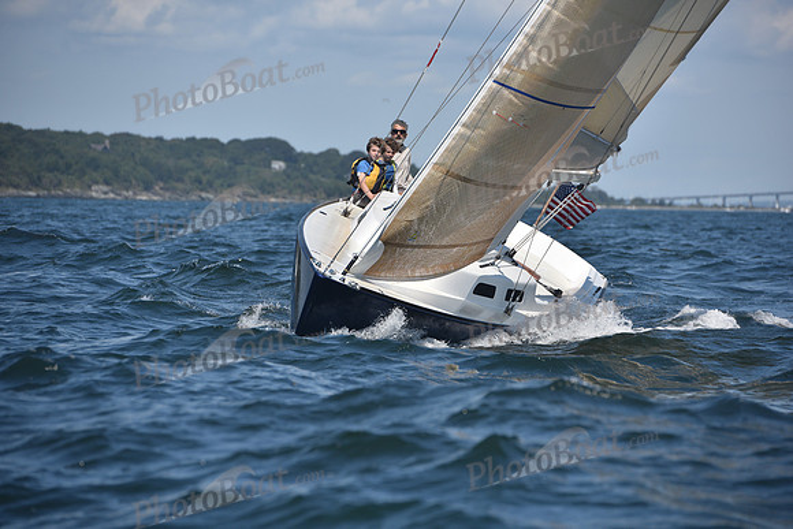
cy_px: 264
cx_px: 396
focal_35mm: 195
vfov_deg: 7.0
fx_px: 4296
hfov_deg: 10.5
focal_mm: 195
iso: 250
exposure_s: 1/1250
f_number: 5.6
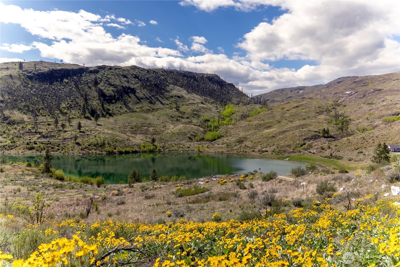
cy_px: 134
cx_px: 200
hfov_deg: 67.0
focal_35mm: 27
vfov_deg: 47.7
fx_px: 302
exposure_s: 1/8000
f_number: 2.8
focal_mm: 27.2
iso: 100
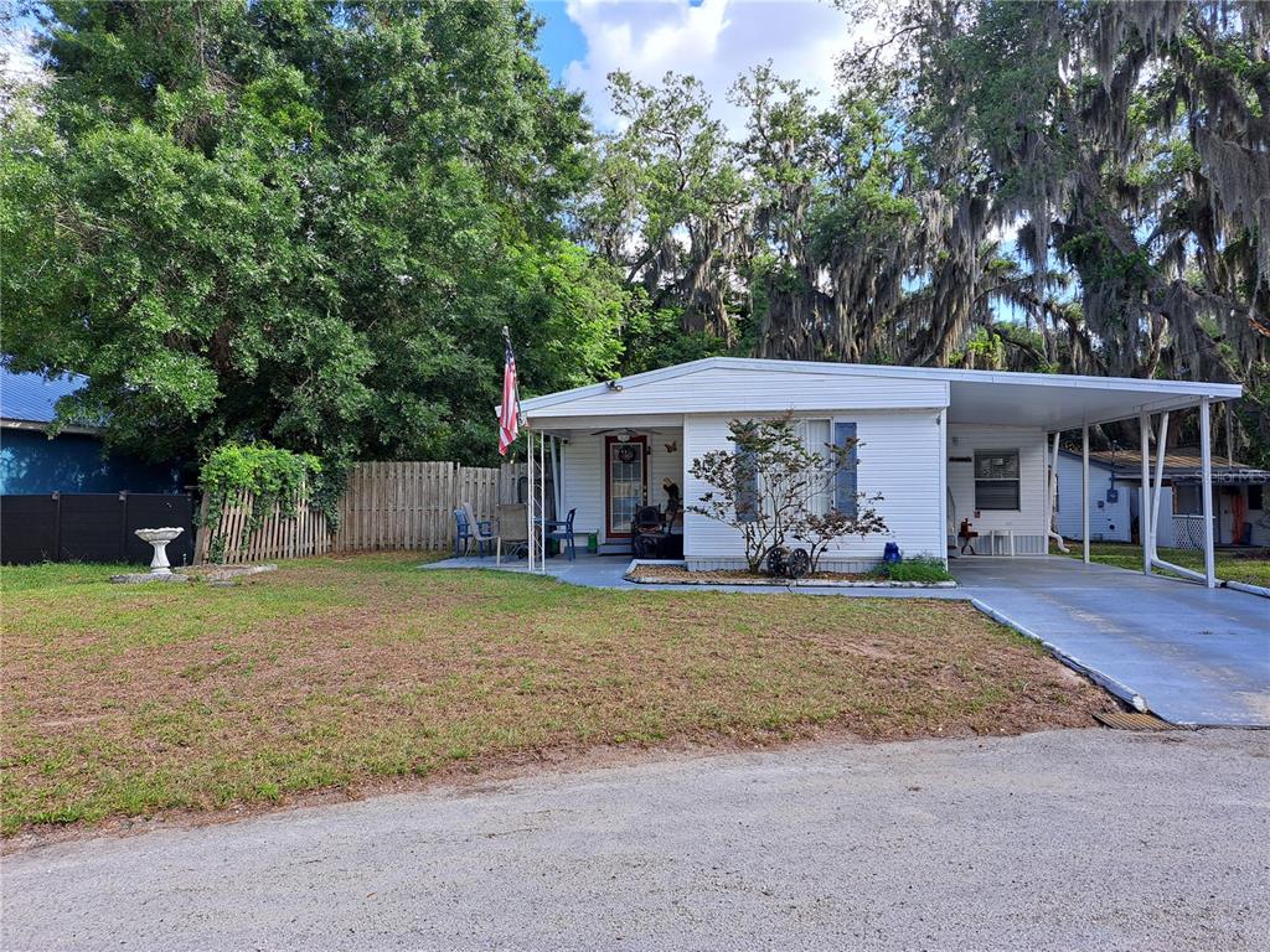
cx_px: 635
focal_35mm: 24
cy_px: 476
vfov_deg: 56.8
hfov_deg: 71.6
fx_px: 881
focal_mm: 5.23
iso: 50
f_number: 1.8
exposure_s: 1/605
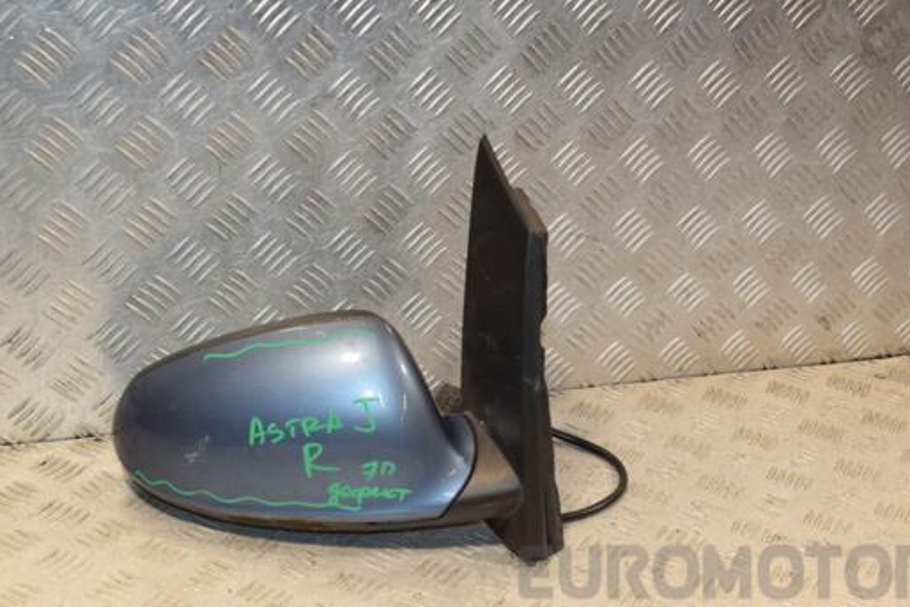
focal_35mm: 56
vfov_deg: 24.2
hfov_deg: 35.6
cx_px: 485
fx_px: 1416
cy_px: 336
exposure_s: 1/200
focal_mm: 32
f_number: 5.6
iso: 800
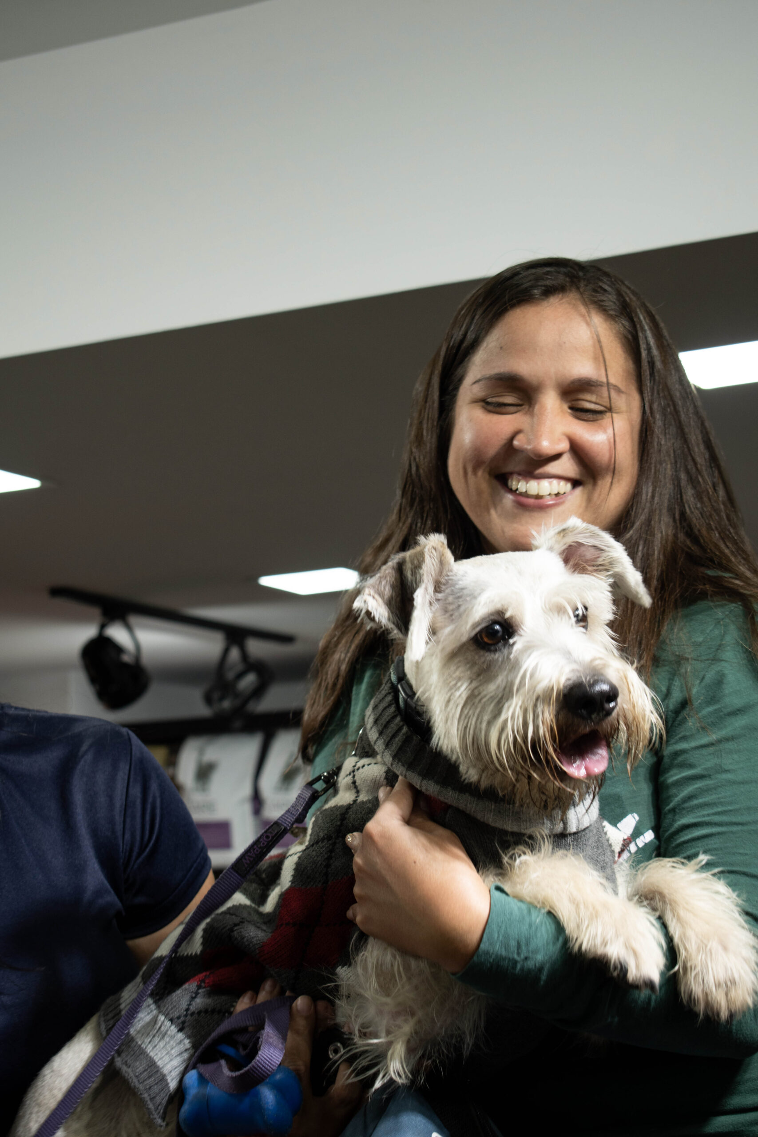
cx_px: 379
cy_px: 568
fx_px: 2274
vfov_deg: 28.1
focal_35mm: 72
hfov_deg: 18.9
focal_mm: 48
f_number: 5.6
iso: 160
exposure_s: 1/60
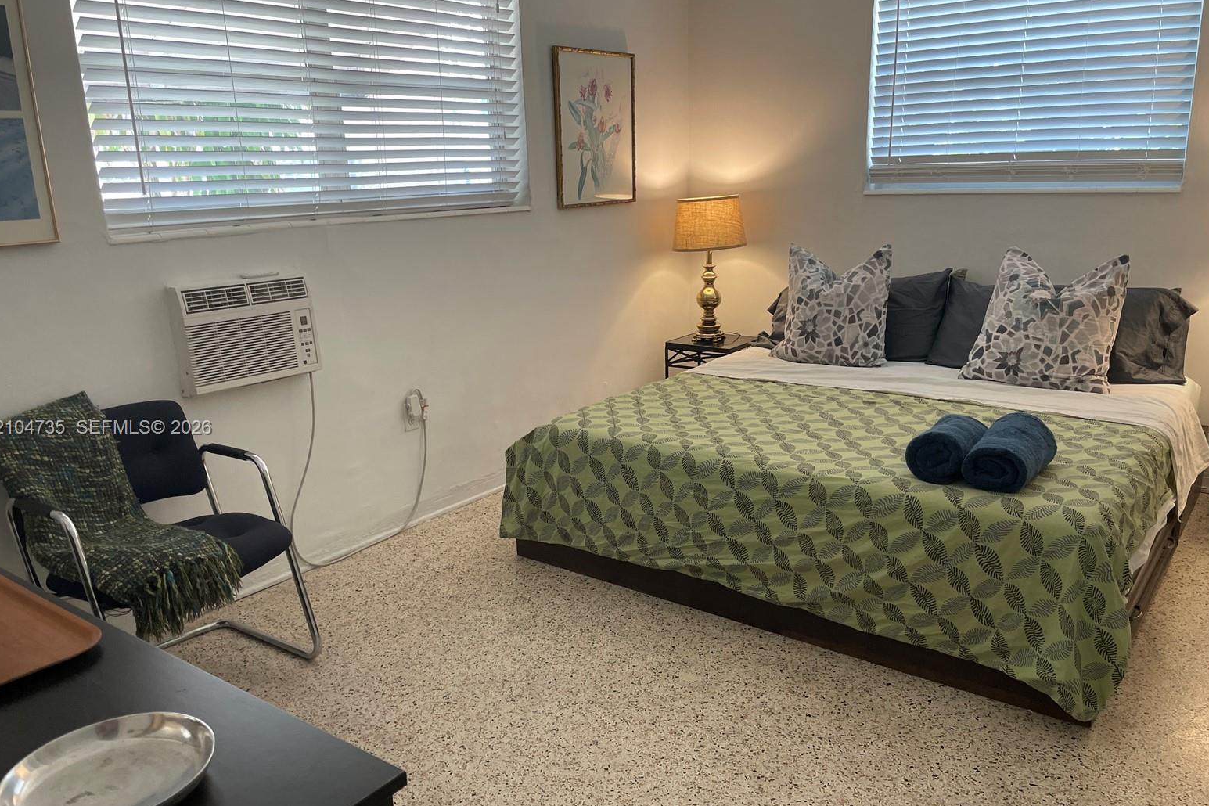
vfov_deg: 46.4
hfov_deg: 65.5
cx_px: 594
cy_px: 429
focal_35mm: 28
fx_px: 940
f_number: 1.6
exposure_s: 1/120
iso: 100
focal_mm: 4.2
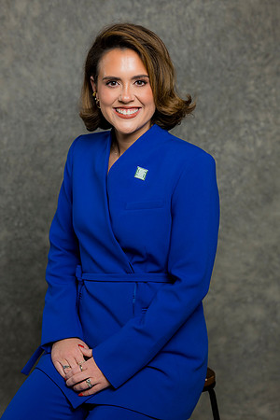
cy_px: 210
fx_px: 992
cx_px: 140
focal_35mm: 85
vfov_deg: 23.9
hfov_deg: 16.1
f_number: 5
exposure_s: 1/200
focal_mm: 85
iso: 125
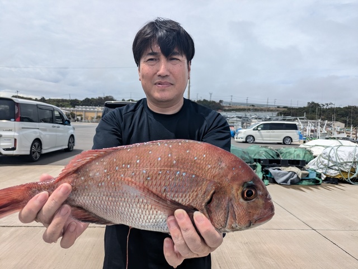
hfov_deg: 69.4
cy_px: 134
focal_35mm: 25
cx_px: 179
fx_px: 259
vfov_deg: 54.9
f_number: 1.89
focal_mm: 5.43
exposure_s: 1/2841
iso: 49
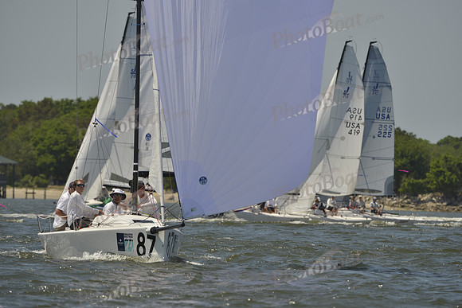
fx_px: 5134
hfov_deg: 5.2
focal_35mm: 400
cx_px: 231
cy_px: 154
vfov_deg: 3.4
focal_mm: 400
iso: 200
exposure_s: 1/1250
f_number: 8
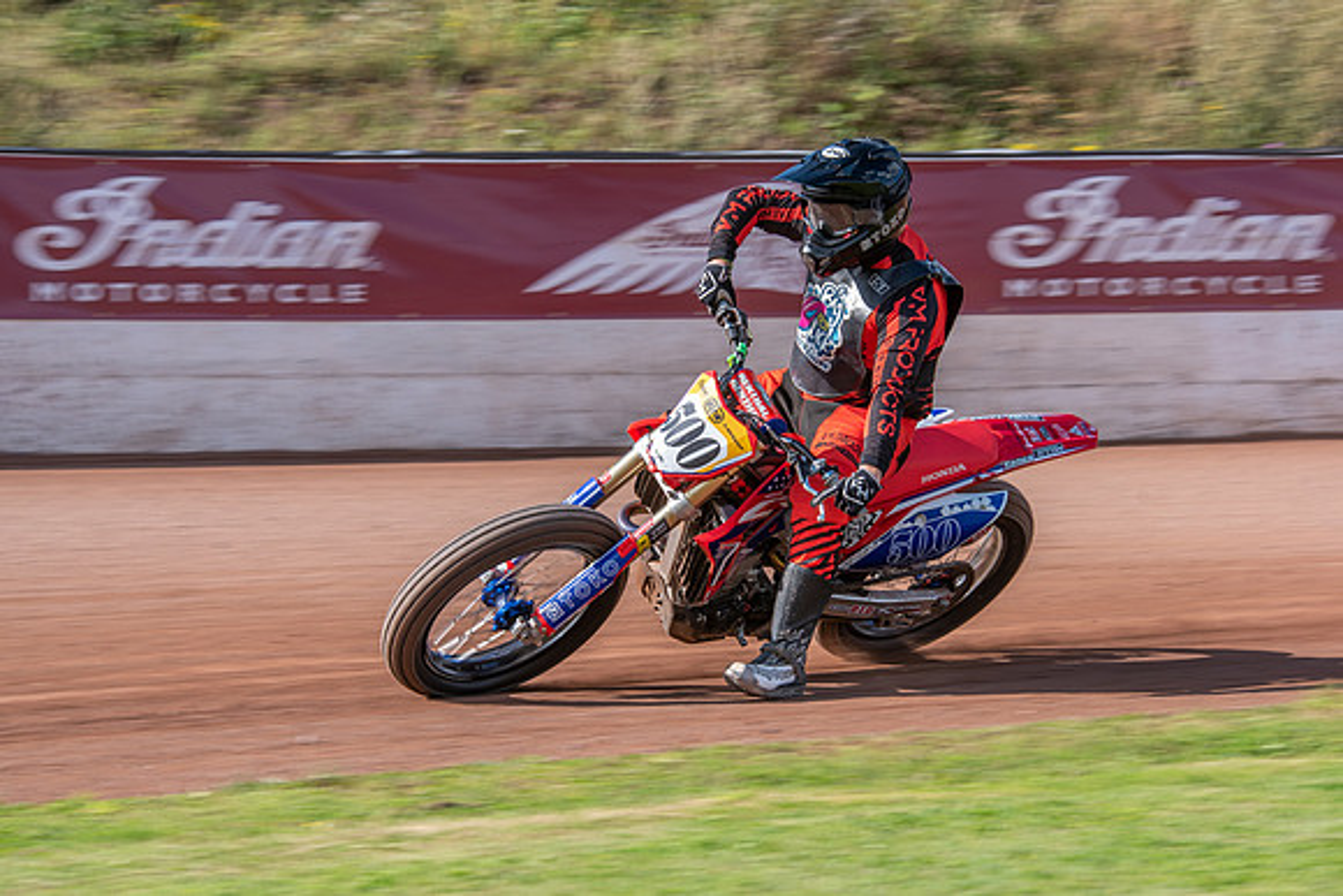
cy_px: 451
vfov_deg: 11.6
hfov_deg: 17.3
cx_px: 702
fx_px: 4412
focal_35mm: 118
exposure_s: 1/250
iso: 160
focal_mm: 105
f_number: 8
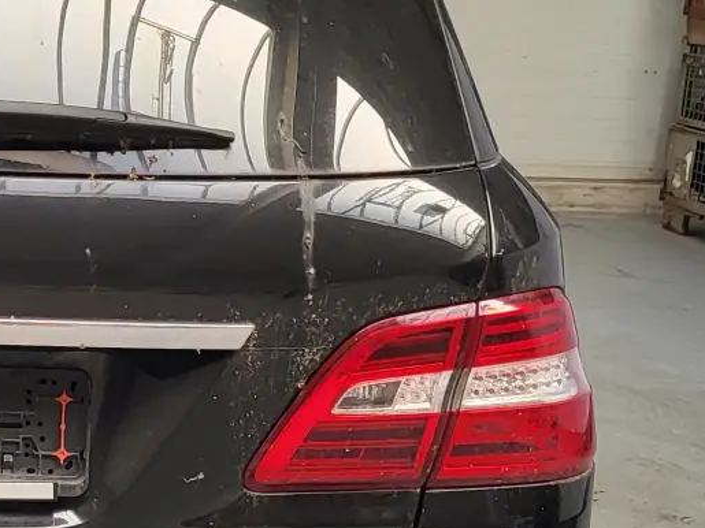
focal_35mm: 97
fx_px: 1975
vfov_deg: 15.2
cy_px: 383
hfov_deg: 18.8
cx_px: -212
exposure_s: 1/100
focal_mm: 5.4
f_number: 1.8
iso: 64
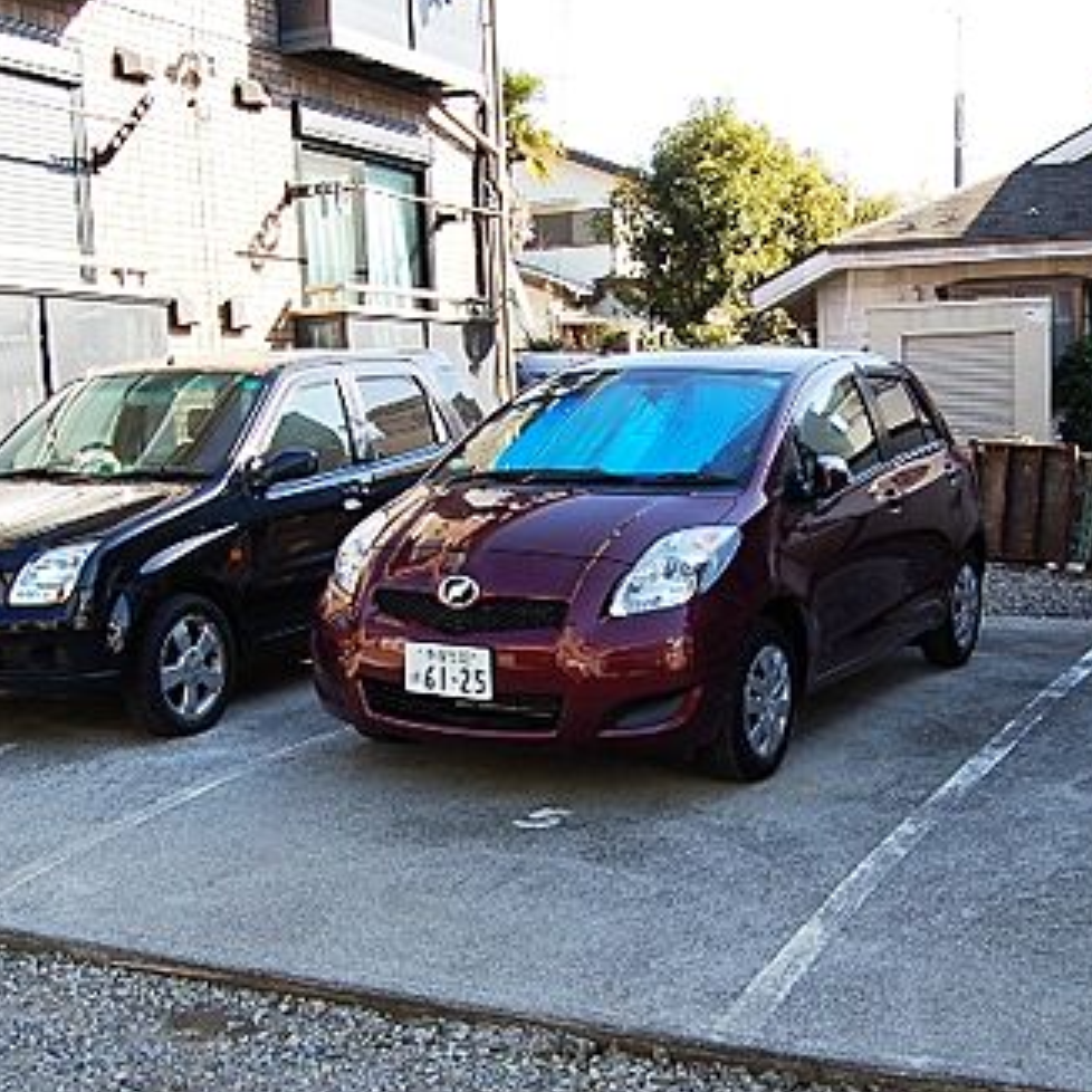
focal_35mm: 45
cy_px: 670
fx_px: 1606
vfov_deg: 37.4
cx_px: 657
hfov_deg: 37.4
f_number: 6.3
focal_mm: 18
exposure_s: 1/160
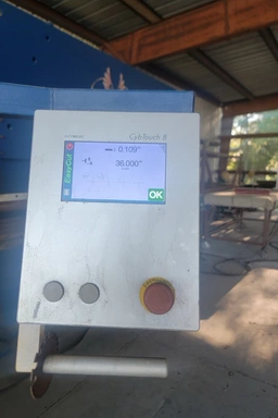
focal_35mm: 26
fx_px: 301
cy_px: 206
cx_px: 132
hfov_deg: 49.5
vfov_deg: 69.4
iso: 100
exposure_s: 1/120
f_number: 1.8
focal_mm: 6.7
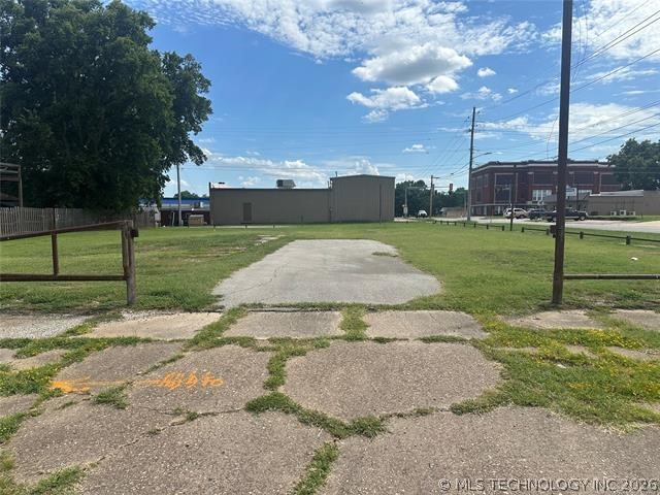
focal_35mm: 24
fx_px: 458
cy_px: 248
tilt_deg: -3.4
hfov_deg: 71.6
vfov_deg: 56.8
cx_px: 330
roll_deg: -0.2
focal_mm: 6.86
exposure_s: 1/6211
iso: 80
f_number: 1.78
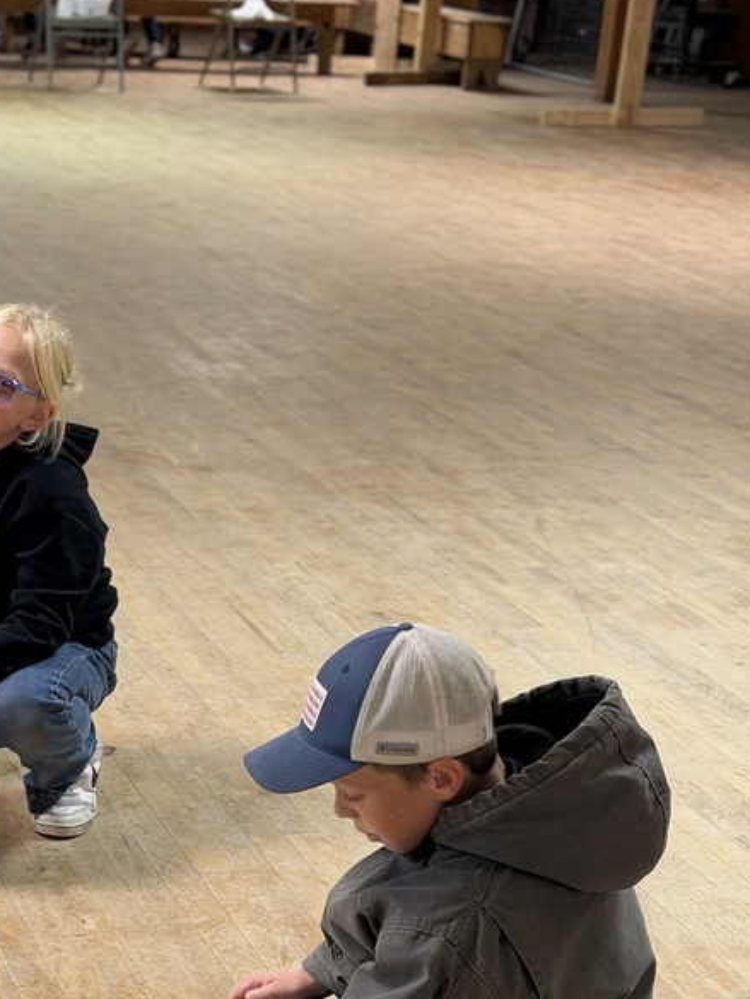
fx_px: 2426
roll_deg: -2.9
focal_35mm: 84
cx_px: 116
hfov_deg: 17.4
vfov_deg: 23.0
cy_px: 794
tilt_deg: -21.5
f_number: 1.78
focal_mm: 6.76
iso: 160
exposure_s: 1/60
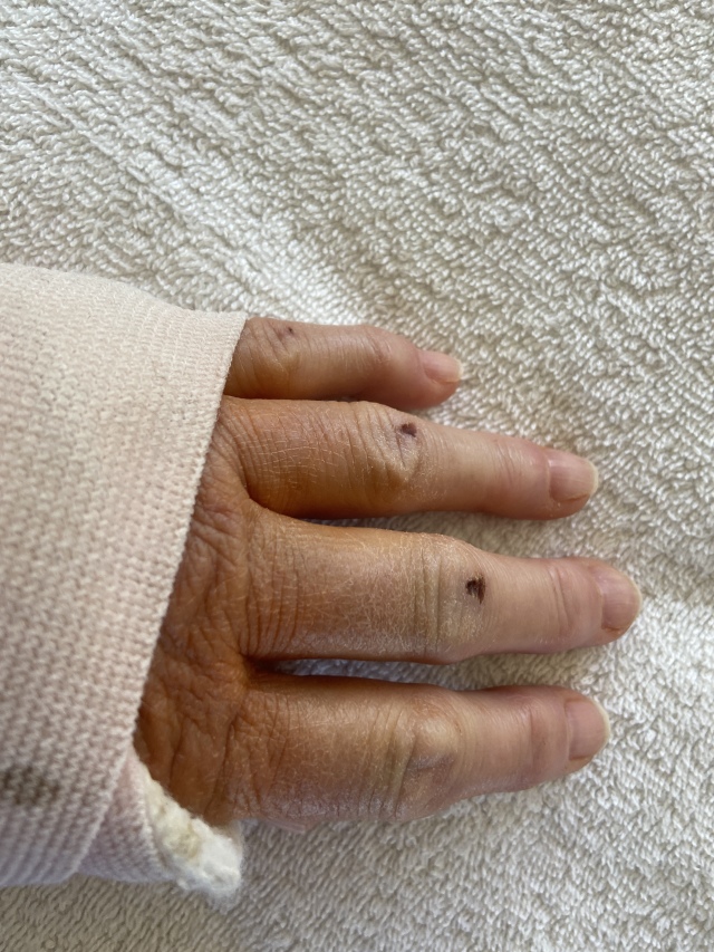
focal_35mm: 26
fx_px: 715
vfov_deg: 67.3
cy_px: 476
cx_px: 357
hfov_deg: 53.1
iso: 80
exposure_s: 1/120
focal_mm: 4.25
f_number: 1.8
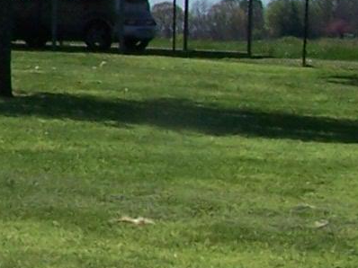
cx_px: -523
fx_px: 2274
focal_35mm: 220
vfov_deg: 6.7
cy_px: -100
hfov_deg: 8.2
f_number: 5.6
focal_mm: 6.3
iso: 80
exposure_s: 1/500
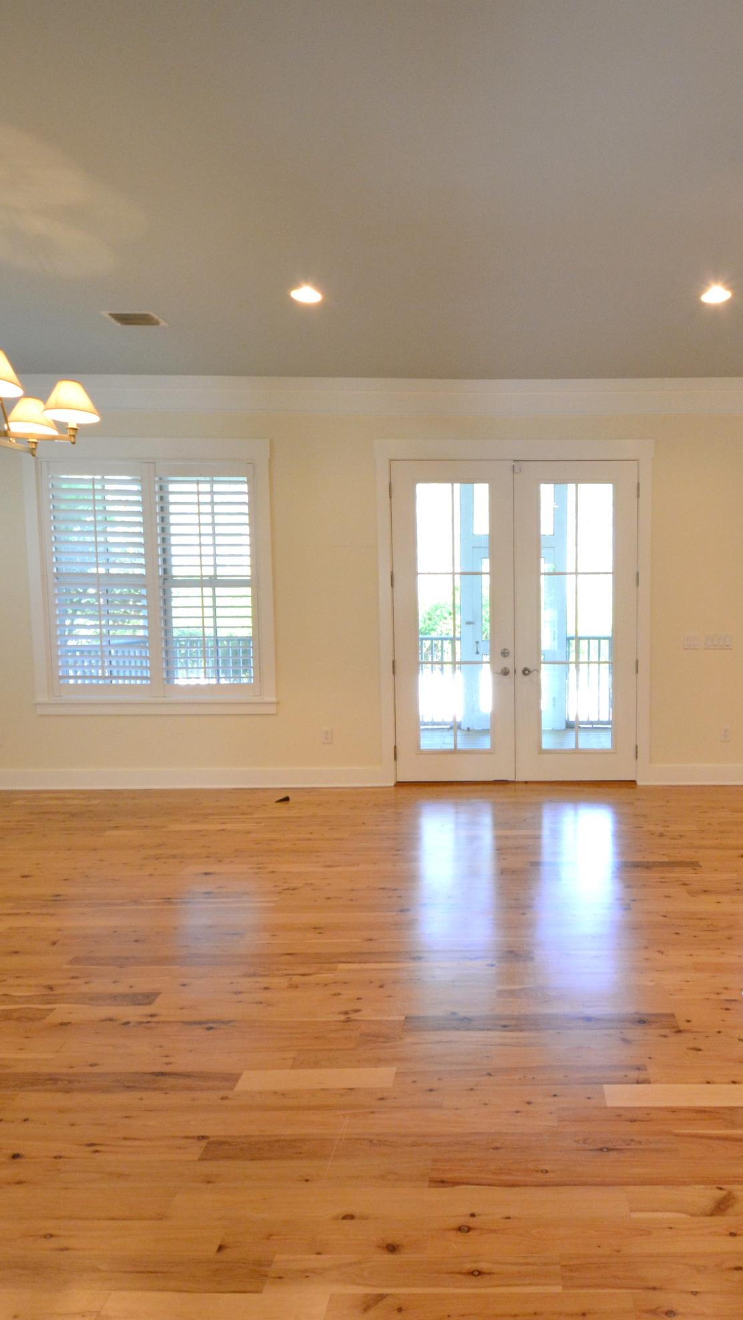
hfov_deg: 56.5
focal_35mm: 19
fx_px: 665
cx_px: 520
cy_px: 656
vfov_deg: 89.6
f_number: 11
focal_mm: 8
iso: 1000
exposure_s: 1/13
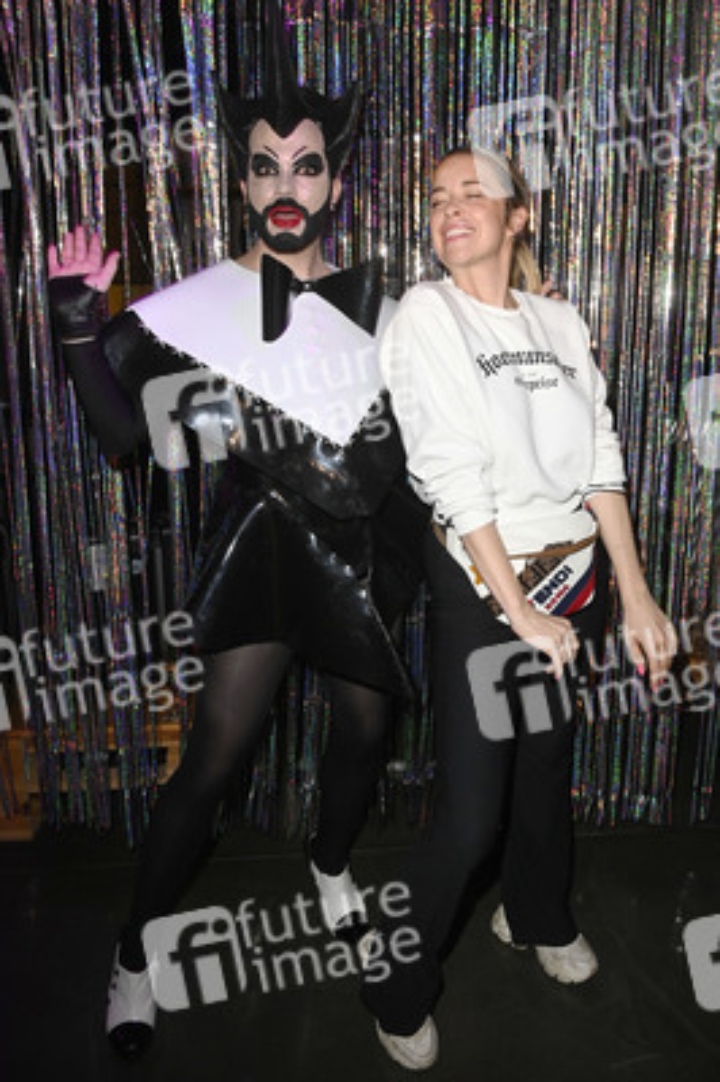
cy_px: 541
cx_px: 360
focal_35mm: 24
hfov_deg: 53.1
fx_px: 721
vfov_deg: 73.8
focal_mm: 24
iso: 2000
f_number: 5.6
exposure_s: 1/50
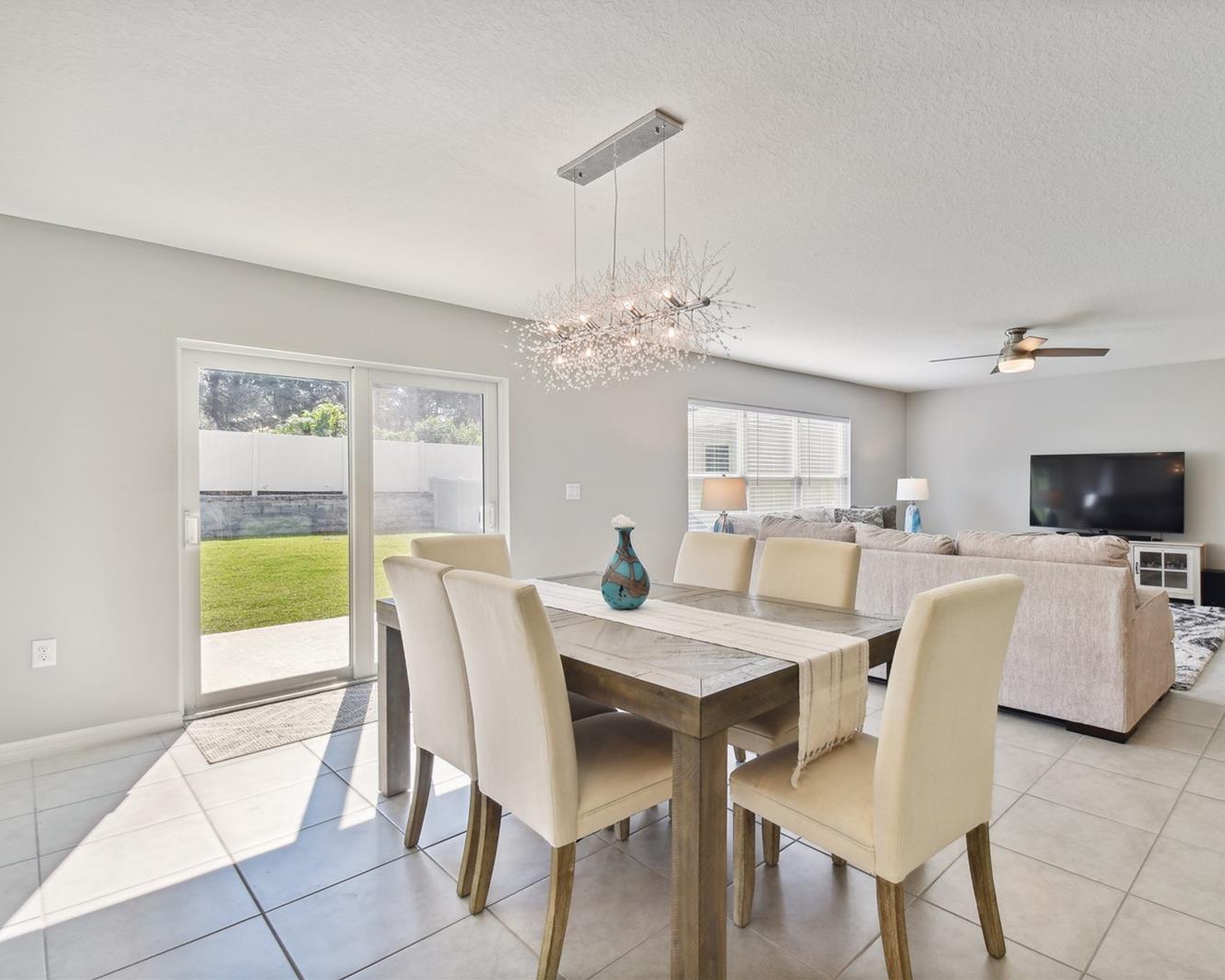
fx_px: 616
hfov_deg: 88.7
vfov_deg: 77.0
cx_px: 723
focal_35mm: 17
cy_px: 488
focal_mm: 10
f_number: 8
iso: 100
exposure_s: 1/50
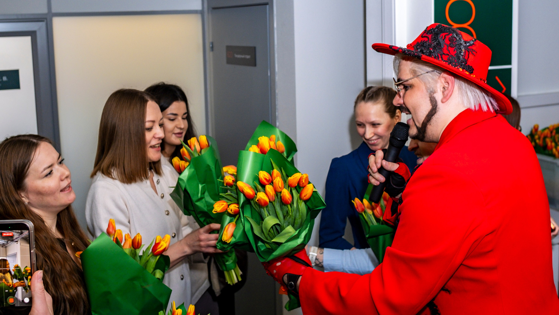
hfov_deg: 46.3
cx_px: 277
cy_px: 113
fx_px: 654
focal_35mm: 44
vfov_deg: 26.9
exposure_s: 1/180
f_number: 4
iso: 500
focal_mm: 23
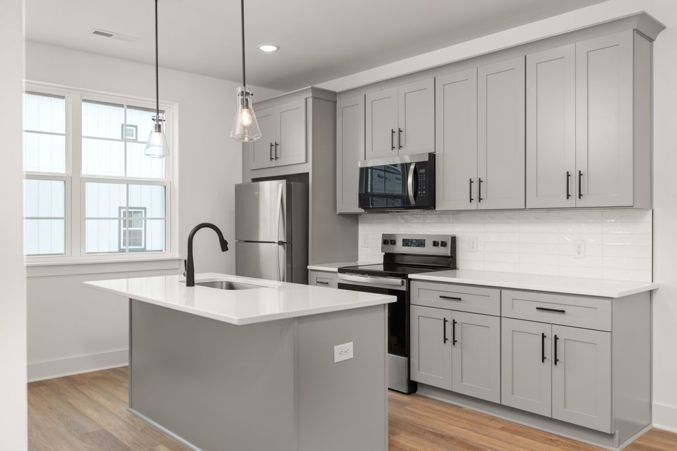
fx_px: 564
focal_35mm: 30
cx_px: 338
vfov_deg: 43.6
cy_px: 226
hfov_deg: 61.9
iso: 100
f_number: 8
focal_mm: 30
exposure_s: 1/5
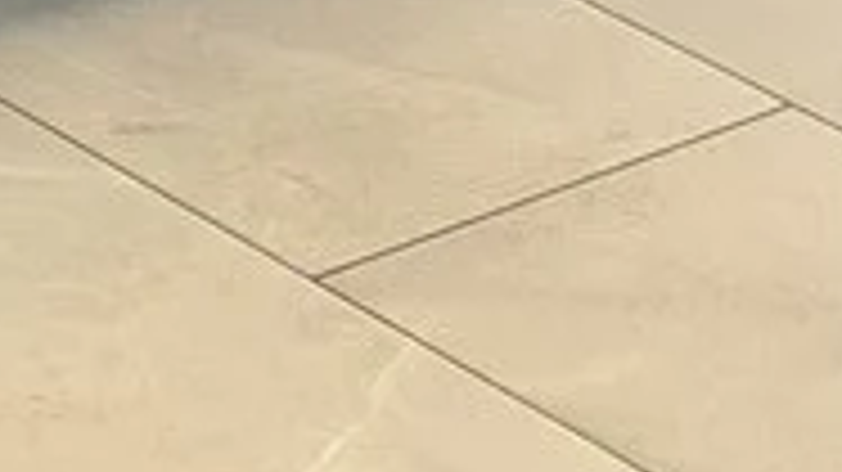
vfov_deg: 4.0
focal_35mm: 286
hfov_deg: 7.4
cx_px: -612
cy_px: -1268
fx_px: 6383
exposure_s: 1/120
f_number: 1.78
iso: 200
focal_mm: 6.76
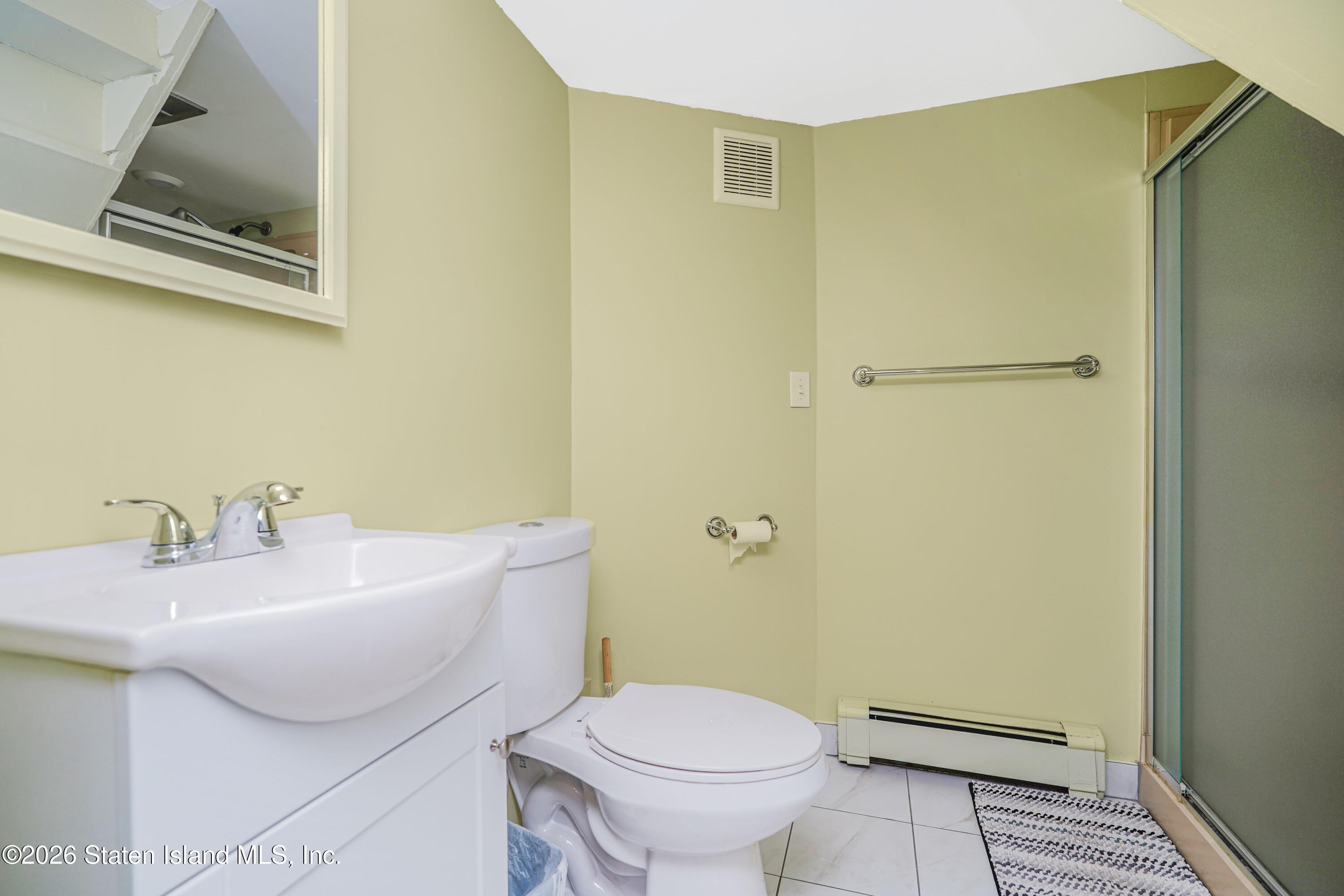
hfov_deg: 96.7
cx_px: 672
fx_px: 597
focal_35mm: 16
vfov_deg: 73.7
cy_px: 448
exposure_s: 1/15
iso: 50
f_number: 4
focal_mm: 16
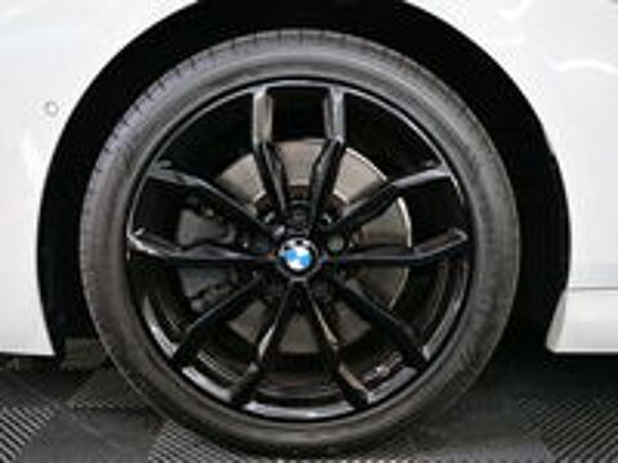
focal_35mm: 36
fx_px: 643
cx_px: 309
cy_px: 232
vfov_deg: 39.7
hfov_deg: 51.4
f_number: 3.3
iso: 1000
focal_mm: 18
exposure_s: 1/60
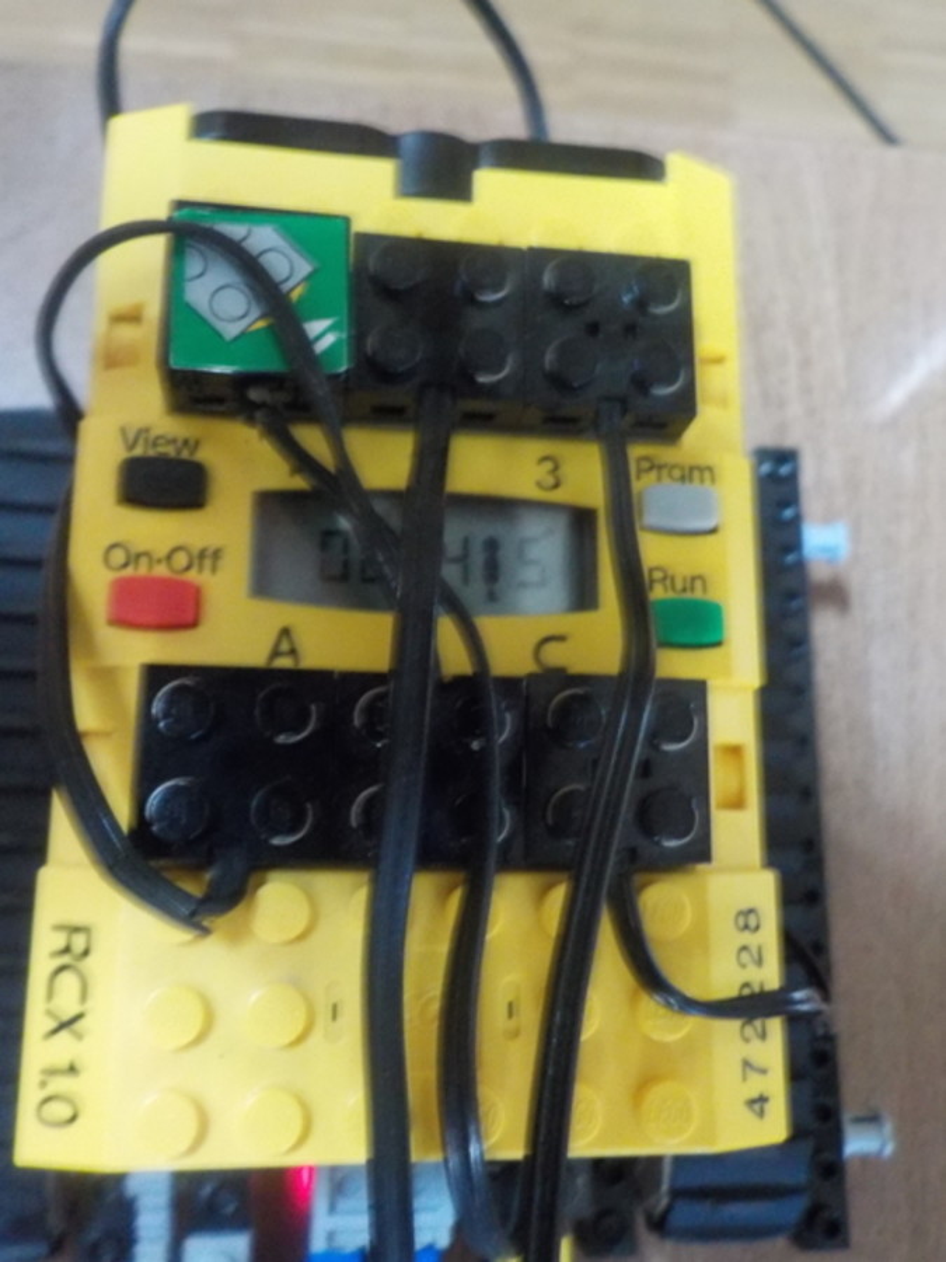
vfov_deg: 60.0
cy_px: 631
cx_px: 473
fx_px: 1093
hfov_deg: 46.8
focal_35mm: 30
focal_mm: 4.1
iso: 800
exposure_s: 1/8
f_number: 3.3
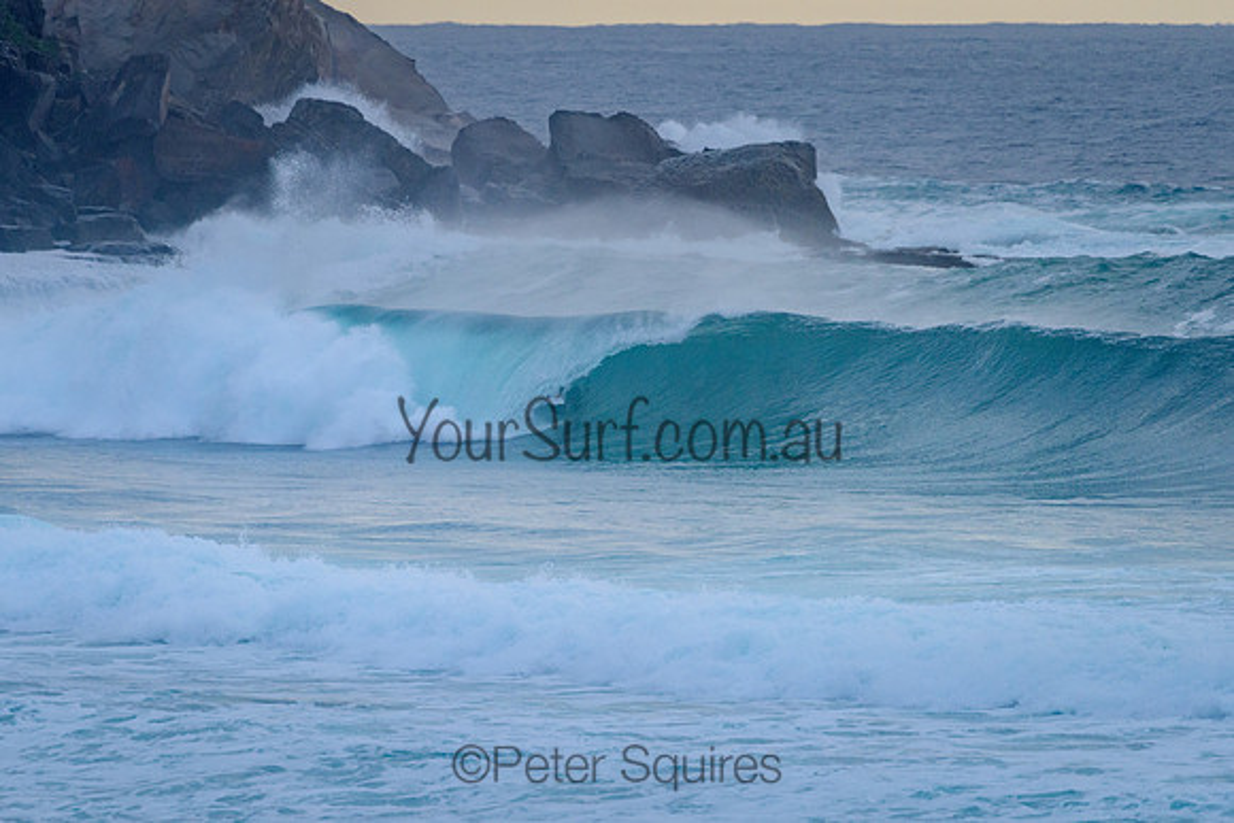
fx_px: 15136
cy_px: 364
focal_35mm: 441
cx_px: 568
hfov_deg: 4.7
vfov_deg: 3.1
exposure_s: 1/2000
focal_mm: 360
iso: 800
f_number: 5.6
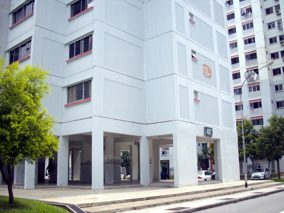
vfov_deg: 38.6
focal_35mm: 37
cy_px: 106
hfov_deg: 50.2
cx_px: 142
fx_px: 303
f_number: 5.6
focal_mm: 6.2
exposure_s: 1/160
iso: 80
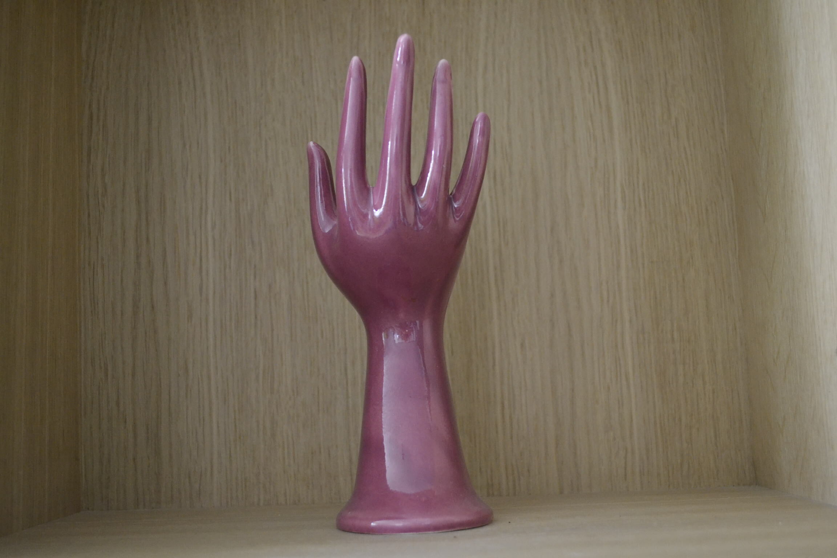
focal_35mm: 42
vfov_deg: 31.9
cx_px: 418
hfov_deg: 46.4
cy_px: 279
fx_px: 976
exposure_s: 1/60
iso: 2200
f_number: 4.5
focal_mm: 28
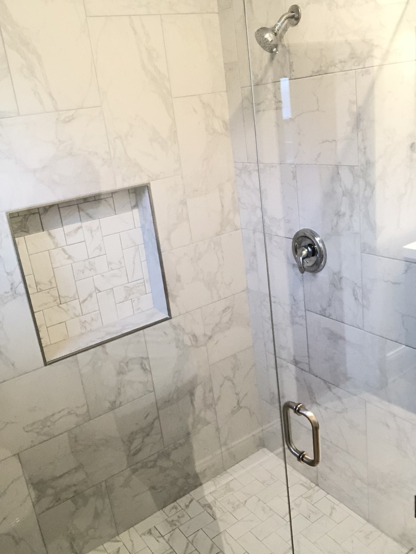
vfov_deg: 56.8
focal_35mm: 32
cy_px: 277
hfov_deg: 44.2
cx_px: 208
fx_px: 512
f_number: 2.2
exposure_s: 1/60
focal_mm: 2.87
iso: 250
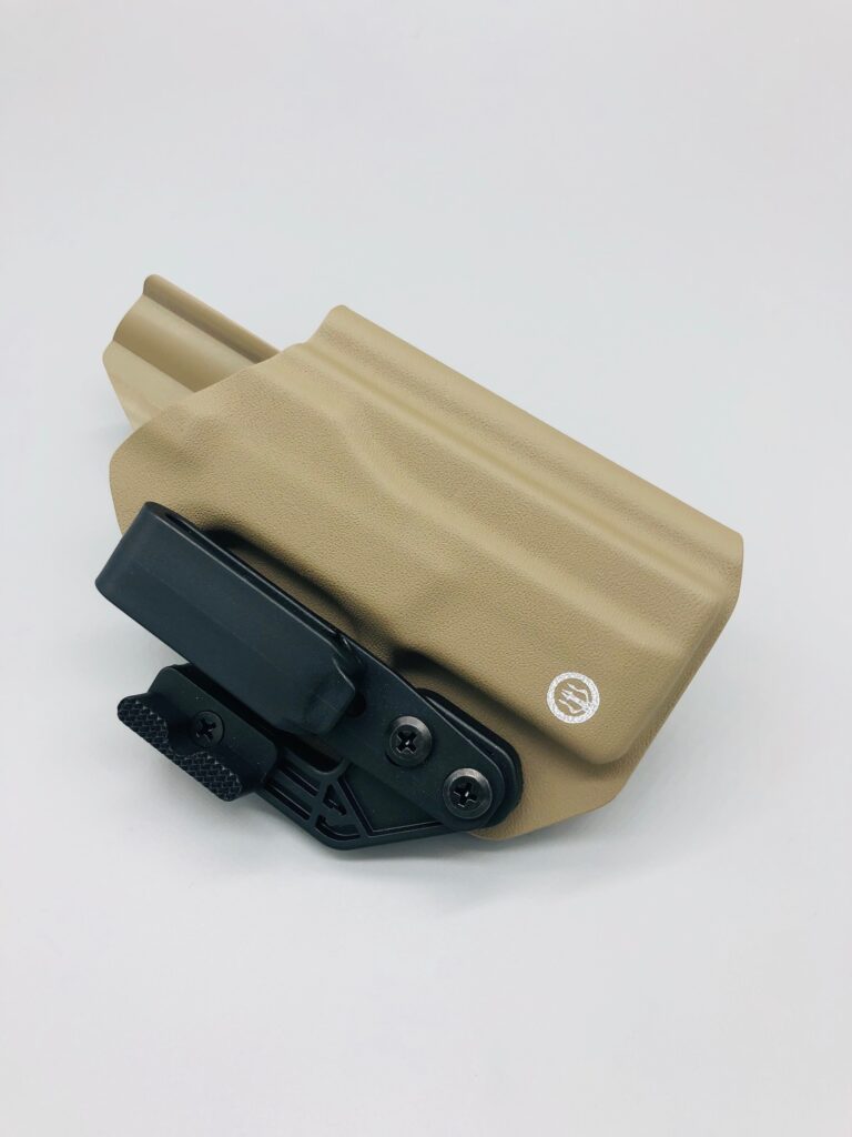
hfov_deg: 49.7
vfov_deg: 63.4
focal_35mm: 28
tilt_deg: -57.5
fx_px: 919
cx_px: 426
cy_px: 568
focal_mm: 4
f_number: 1.8
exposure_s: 1/120
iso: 25
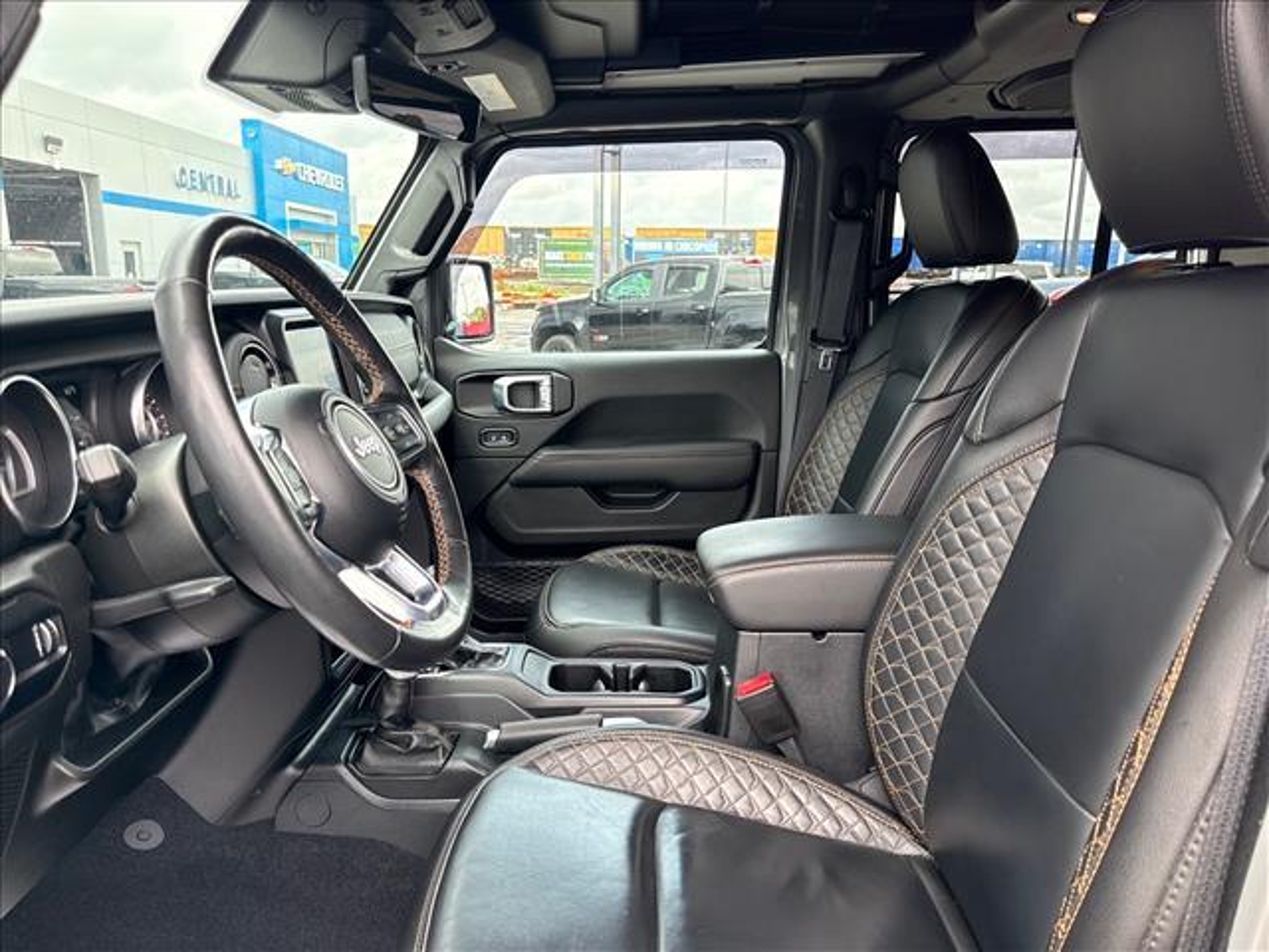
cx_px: 634
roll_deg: -0.1
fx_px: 880
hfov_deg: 71.6
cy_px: 476
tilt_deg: -10.5
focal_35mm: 24
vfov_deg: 56.8
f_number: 1.78
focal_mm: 6.76
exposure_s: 1/143
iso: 200
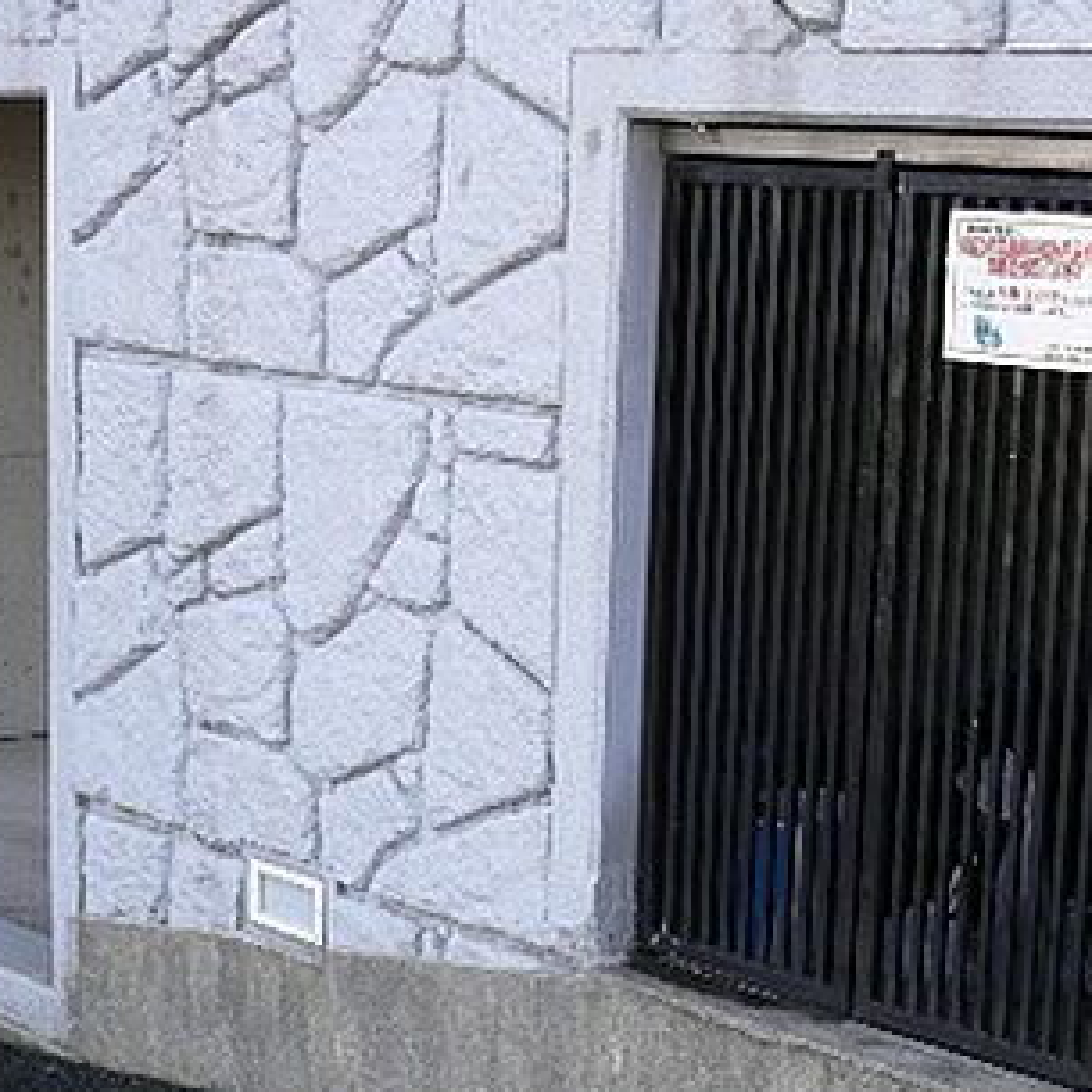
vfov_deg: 26.5
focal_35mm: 65
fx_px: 2320
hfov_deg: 26.4
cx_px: 691
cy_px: 573
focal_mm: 5.8
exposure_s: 1/160
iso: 80
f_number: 2.8
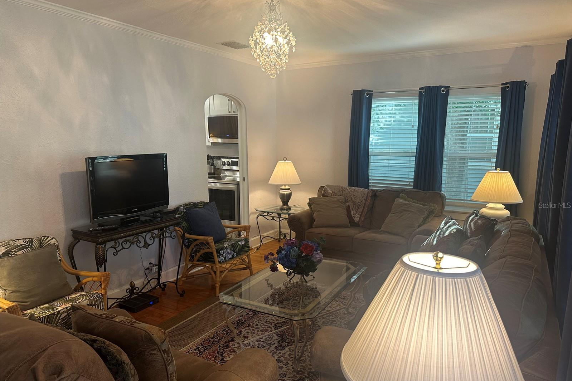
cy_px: 205
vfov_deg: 51.2
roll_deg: +0.2
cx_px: 286
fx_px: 397
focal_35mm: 25
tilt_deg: -10.0
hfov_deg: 71.5
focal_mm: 6.86
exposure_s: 1/60
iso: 125
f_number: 1.78
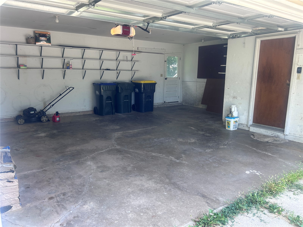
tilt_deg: -10.5
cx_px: 152
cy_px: 114
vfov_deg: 53.1
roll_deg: -0.3
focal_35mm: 26
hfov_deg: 67.3
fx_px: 228
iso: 40
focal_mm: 5.7
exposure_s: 1/164
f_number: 1.5
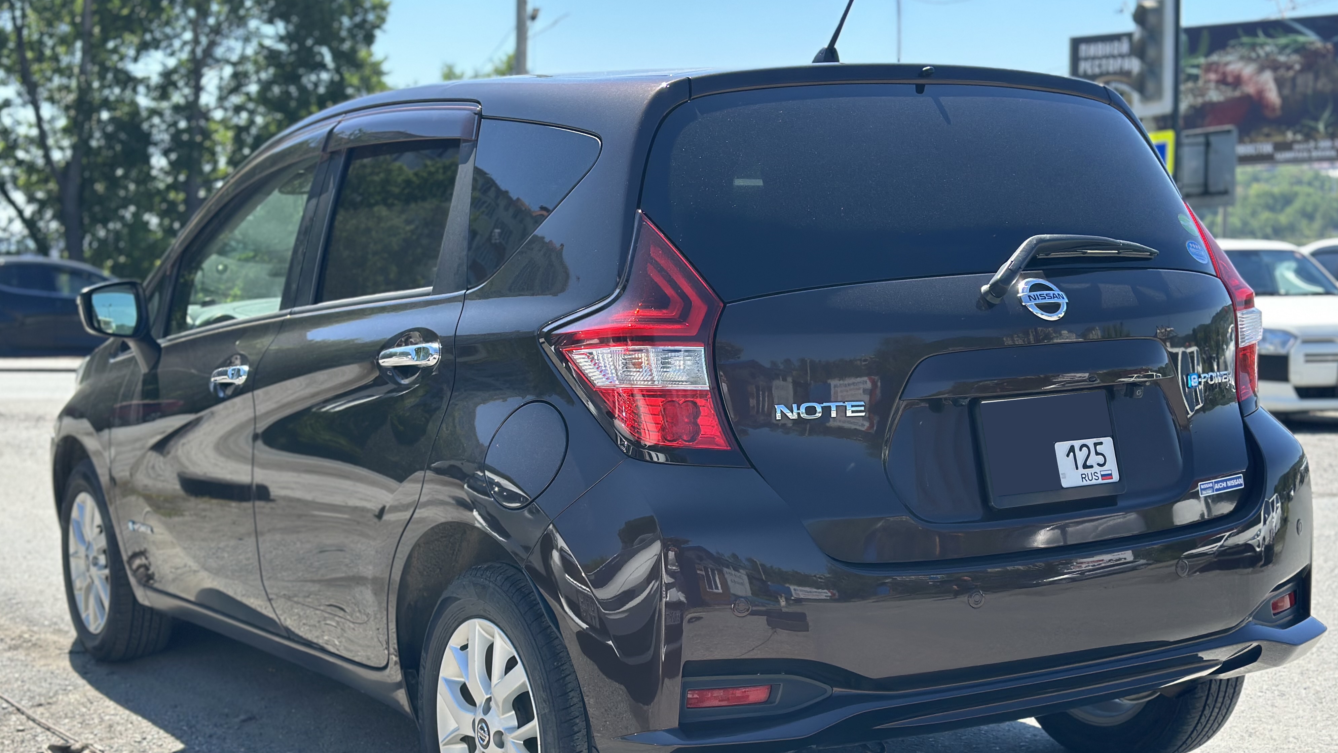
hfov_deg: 39.2
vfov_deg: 22.5
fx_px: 1880
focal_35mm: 53
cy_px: 502
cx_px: 662
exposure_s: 1/1376
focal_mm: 6.86
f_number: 1.78
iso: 80
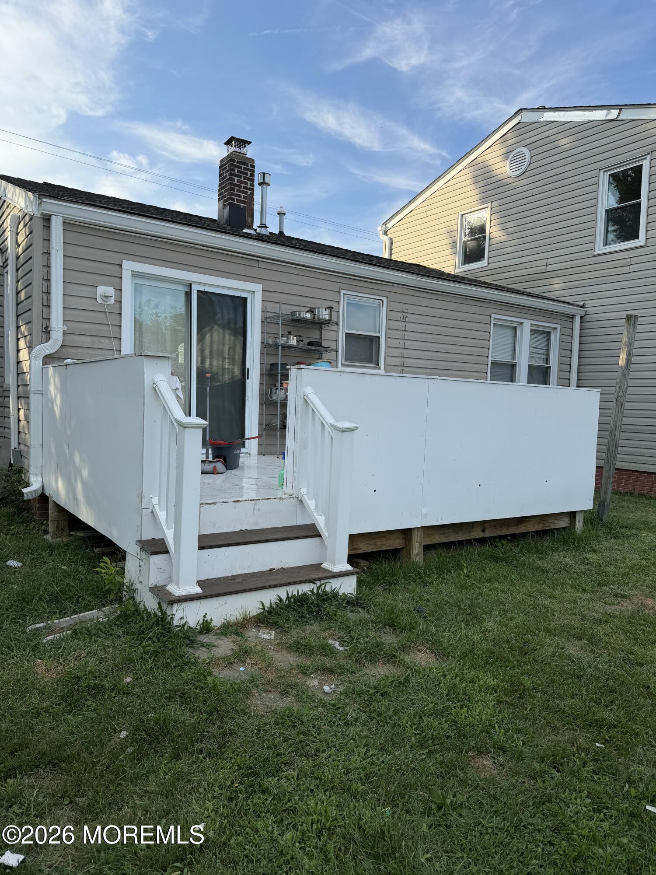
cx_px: 328
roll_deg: -1.3
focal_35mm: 24
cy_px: 438
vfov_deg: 71.6
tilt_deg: -3.8
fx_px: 606
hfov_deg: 56.8
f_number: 1.78
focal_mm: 6.76
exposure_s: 1/2232
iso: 80
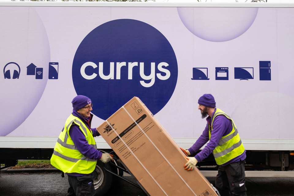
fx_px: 286
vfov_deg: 37.9
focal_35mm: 35
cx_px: 147
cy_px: 98
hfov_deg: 54.4
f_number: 3.6
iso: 250
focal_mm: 23
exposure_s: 1/125
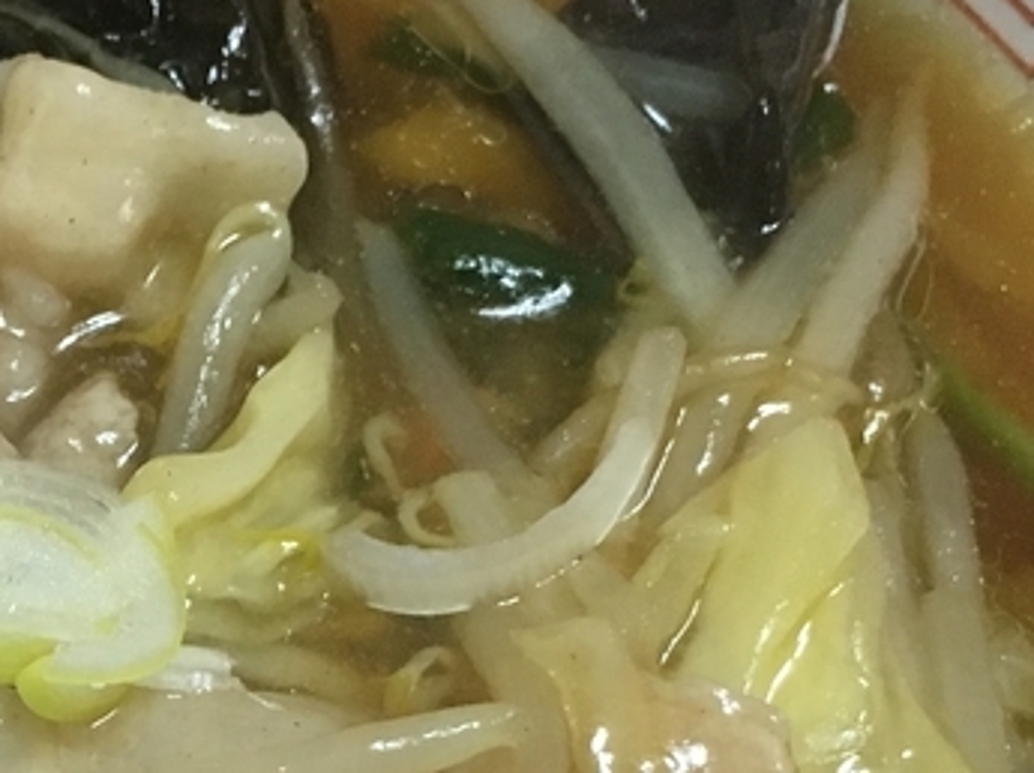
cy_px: 875
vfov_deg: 14.3
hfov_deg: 18.8
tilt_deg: -64.1
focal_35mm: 101
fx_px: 3014
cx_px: -42
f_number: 2.2
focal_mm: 4.15
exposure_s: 1/33
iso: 200
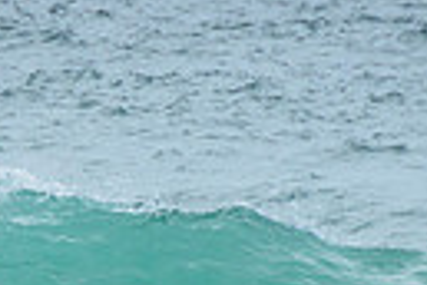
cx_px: -219
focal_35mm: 2210
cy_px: 333
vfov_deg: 0.6
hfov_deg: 0.9
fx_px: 26211
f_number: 8
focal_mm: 400
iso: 500
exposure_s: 1/1600
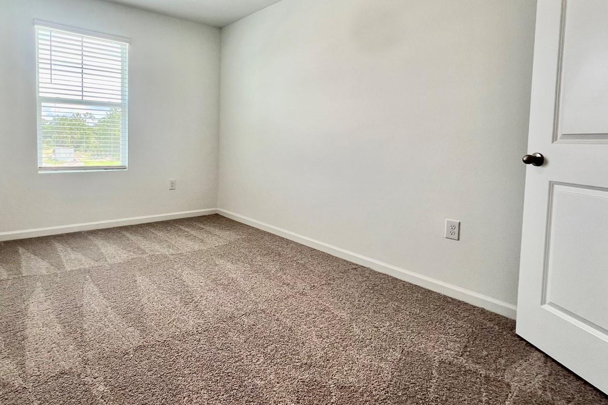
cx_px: 240
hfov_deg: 85.7
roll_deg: -1.3
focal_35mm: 19
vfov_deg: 63.9
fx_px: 321
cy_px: 160
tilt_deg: -3.4
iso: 50
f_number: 1.8
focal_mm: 1.57
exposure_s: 1/120
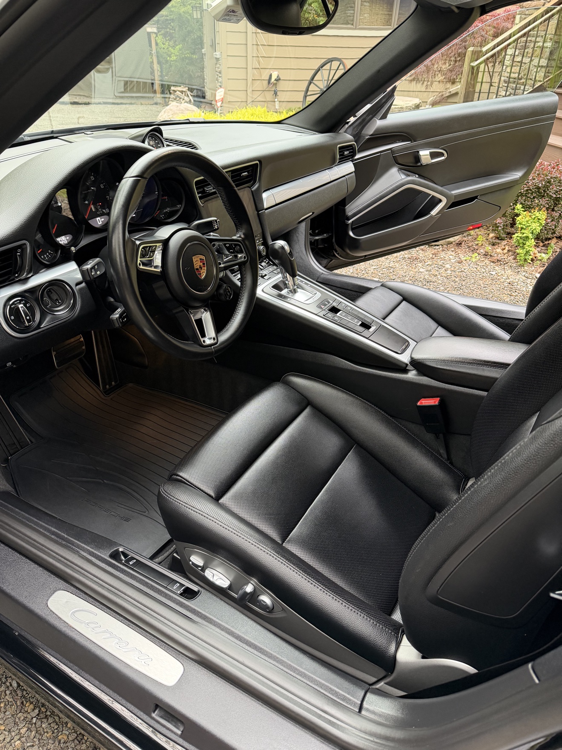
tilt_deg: -32.7
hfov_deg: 56.8
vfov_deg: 71.6
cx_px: 281
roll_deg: -1.0
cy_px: 375
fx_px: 520
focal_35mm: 24
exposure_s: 1/60
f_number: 1.78
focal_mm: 6.76
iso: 320
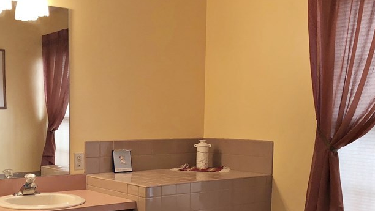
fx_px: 507
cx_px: 131
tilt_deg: -5.2
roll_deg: +0.3
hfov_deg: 40.2
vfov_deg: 23.3
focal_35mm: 51
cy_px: 163
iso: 40
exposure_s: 1/60
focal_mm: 4
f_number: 1.8
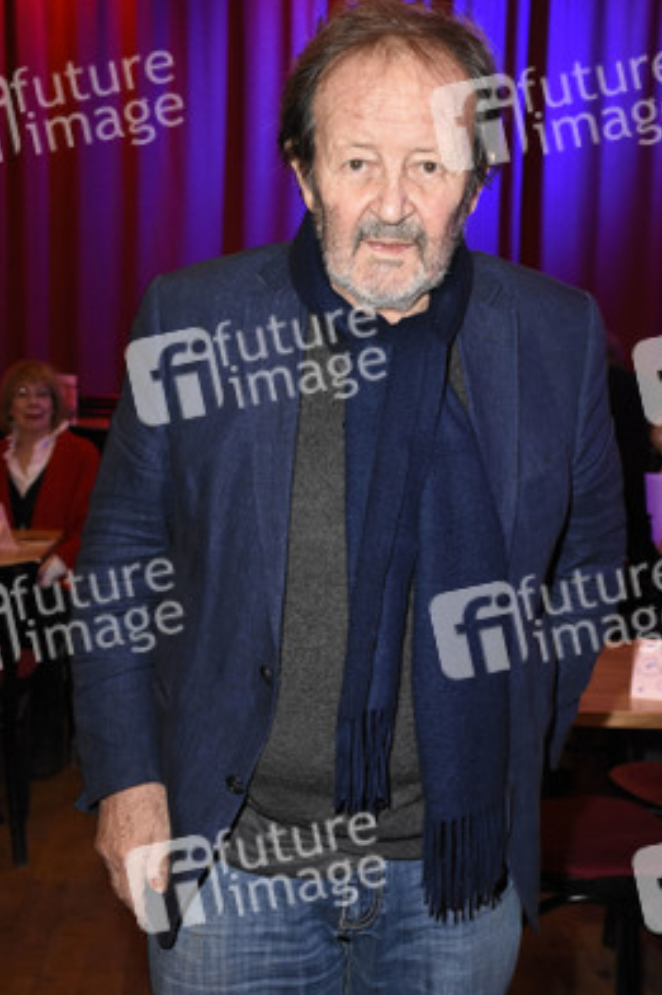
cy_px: 492
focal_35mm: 54
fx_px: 1477
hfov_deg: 25.3
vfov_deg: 37.2
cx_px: 330
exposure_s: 1/60
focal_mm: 35
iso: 3200
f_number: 6.3
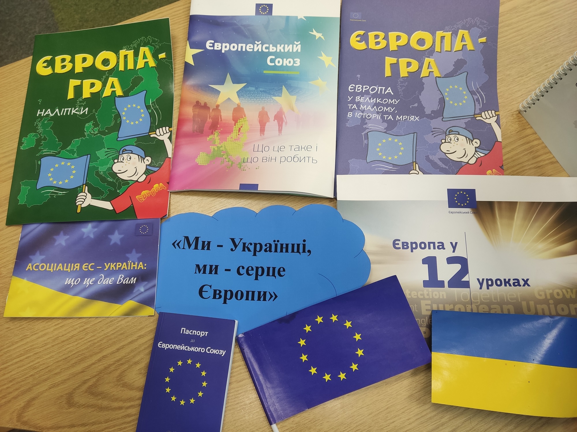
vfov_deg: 54.9
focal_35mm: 25
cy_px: 216
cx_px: 288
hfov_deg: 69.4
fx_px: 417
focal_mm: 4.71
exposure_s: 1/50
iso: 223
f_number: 1.79
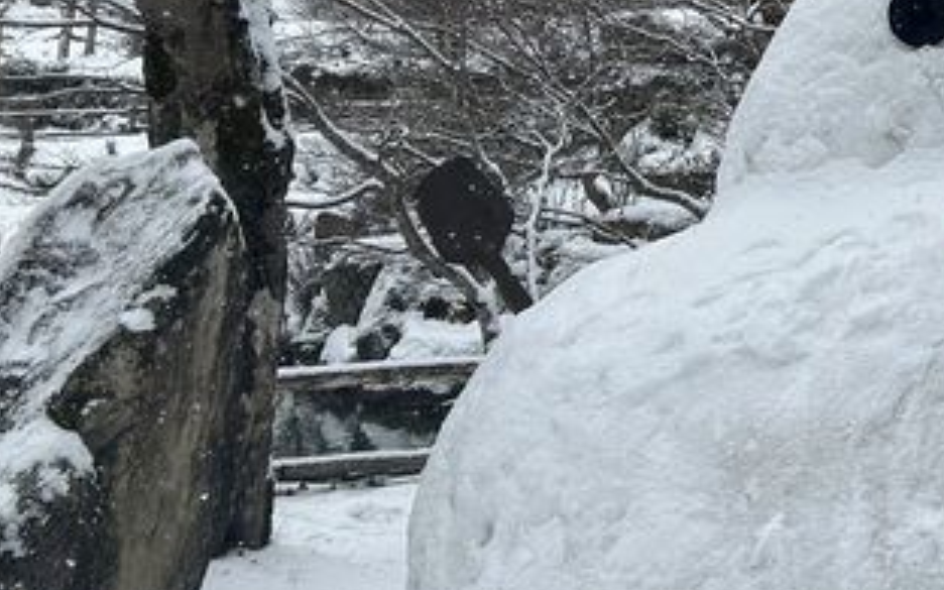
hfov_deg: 26.5
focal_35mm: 72
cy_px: -135
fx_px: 1852
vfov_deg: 17.2
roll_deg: -0.2
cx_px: 1012
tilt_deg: +10.2
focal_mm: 5.7
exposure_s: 1/3077
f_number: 1.5
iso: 50
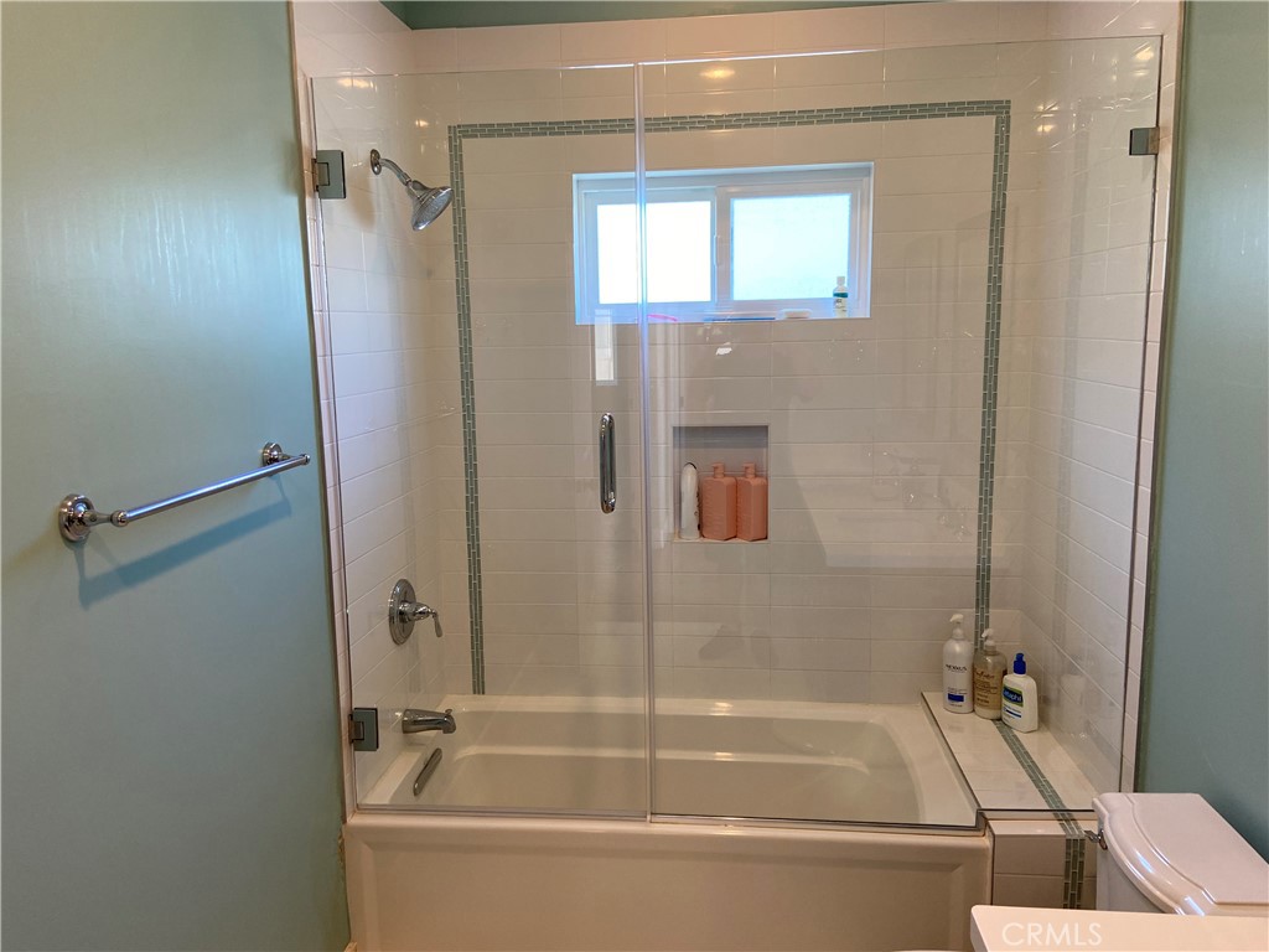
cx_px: 634
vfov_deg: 53.1
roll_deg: +0.5
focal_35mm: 26
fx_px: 953
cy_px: 476
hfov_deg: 67.3
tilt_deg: -8.1
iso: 80
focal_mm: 4.25
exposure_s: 1/60
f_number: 1.8
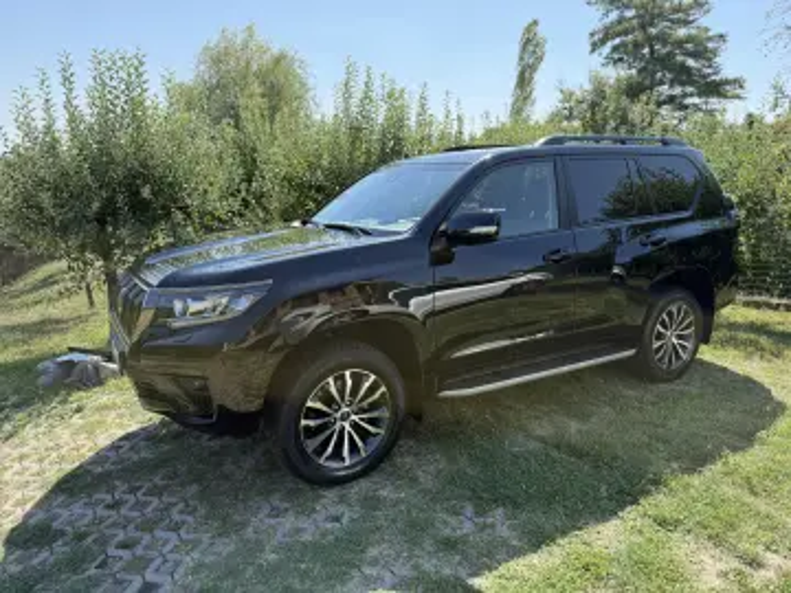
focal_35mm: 24
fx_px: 548
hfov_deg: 71.6
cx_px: 396
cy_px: 296
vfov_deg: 56.8
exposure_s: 1/1812
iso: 100
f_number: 1.78
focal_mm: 6.76
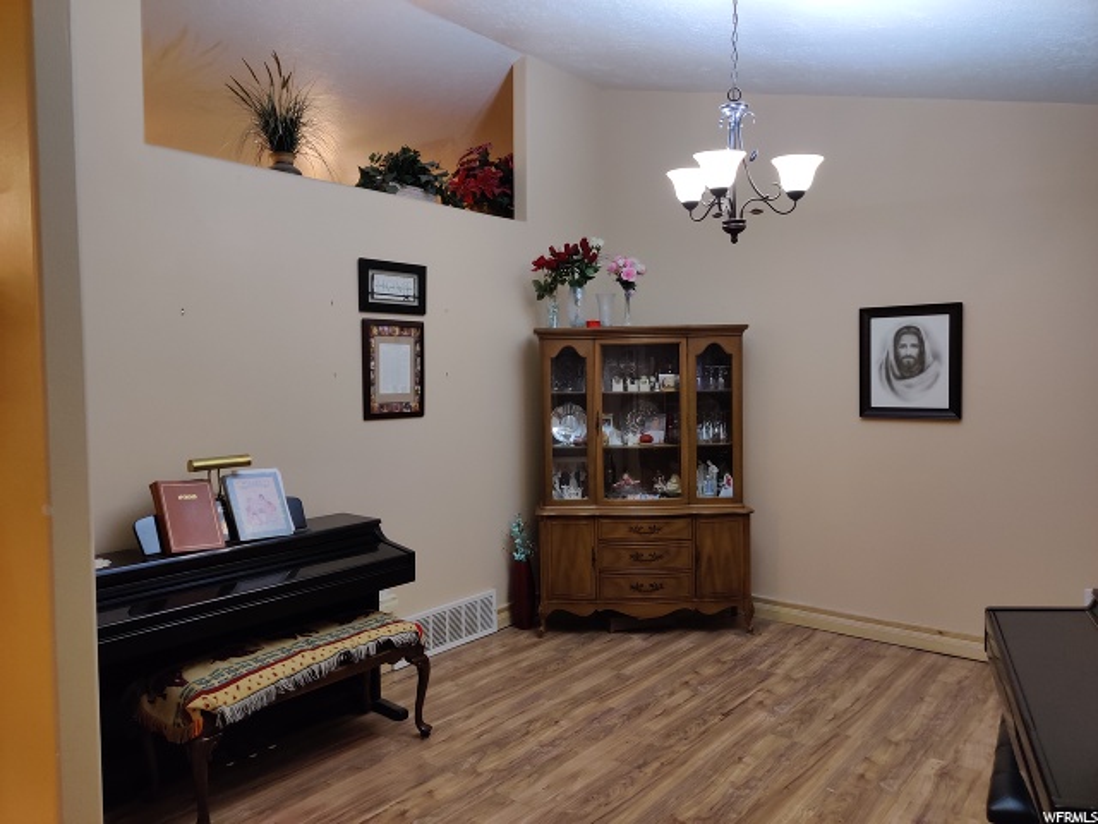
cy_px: 412
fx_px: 856
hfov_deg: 65.3
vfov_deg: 51.4
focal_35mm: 27
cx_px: 549
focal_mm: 4.75
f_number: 1.65
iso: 500
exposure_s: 1/33
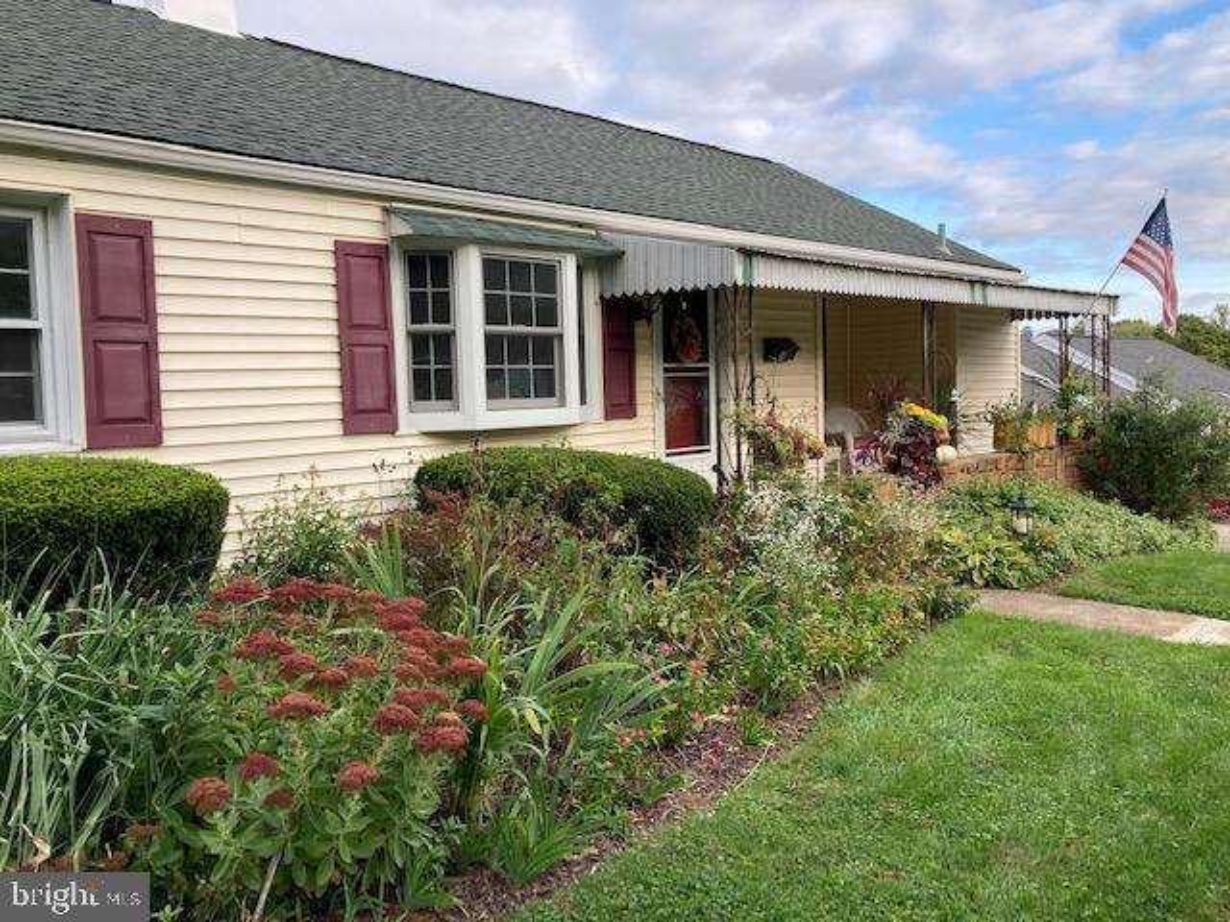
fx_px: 995
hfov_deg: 63.4
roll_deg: +1.2
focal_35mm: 28
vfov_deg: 49.7
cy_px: 461
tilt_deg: -3.0
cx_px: 615
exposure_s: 1/353
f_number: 1.8
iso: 20
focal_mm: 3.99
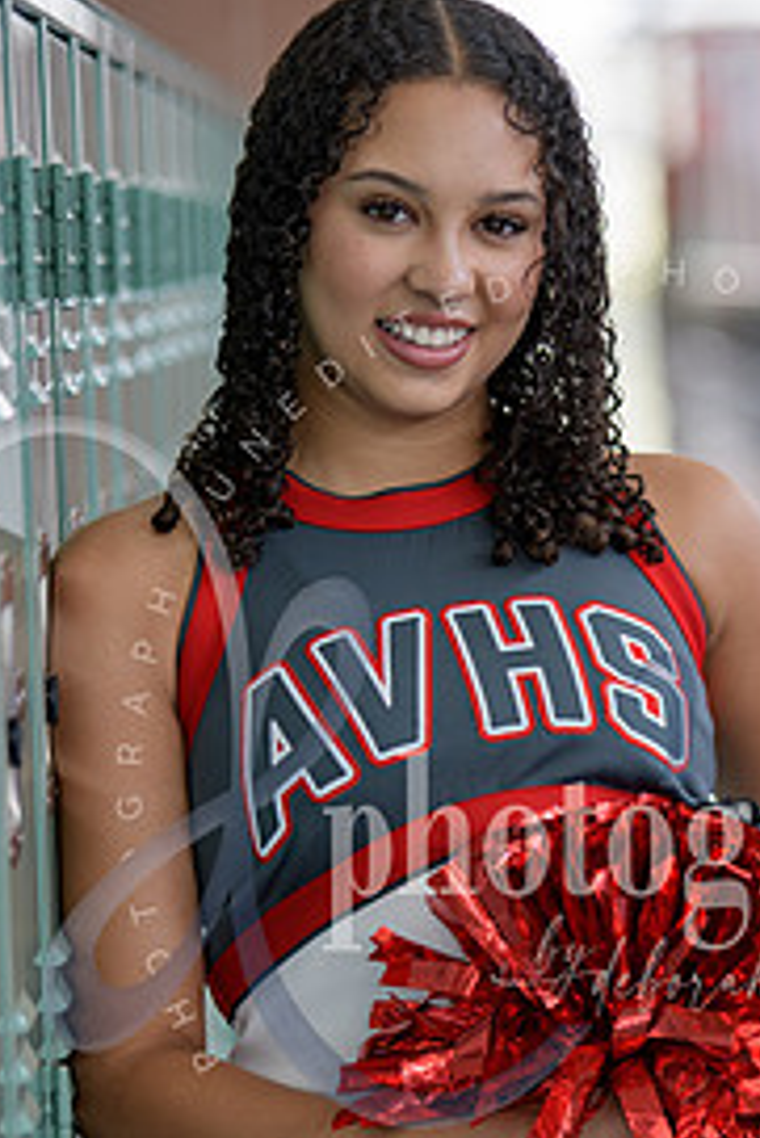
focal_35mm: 186
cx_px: 563
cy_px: 773
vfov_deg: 11.0
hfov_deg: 7.4
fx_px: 5882
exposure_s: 1/125
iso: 250
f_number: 2.8
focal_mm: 112
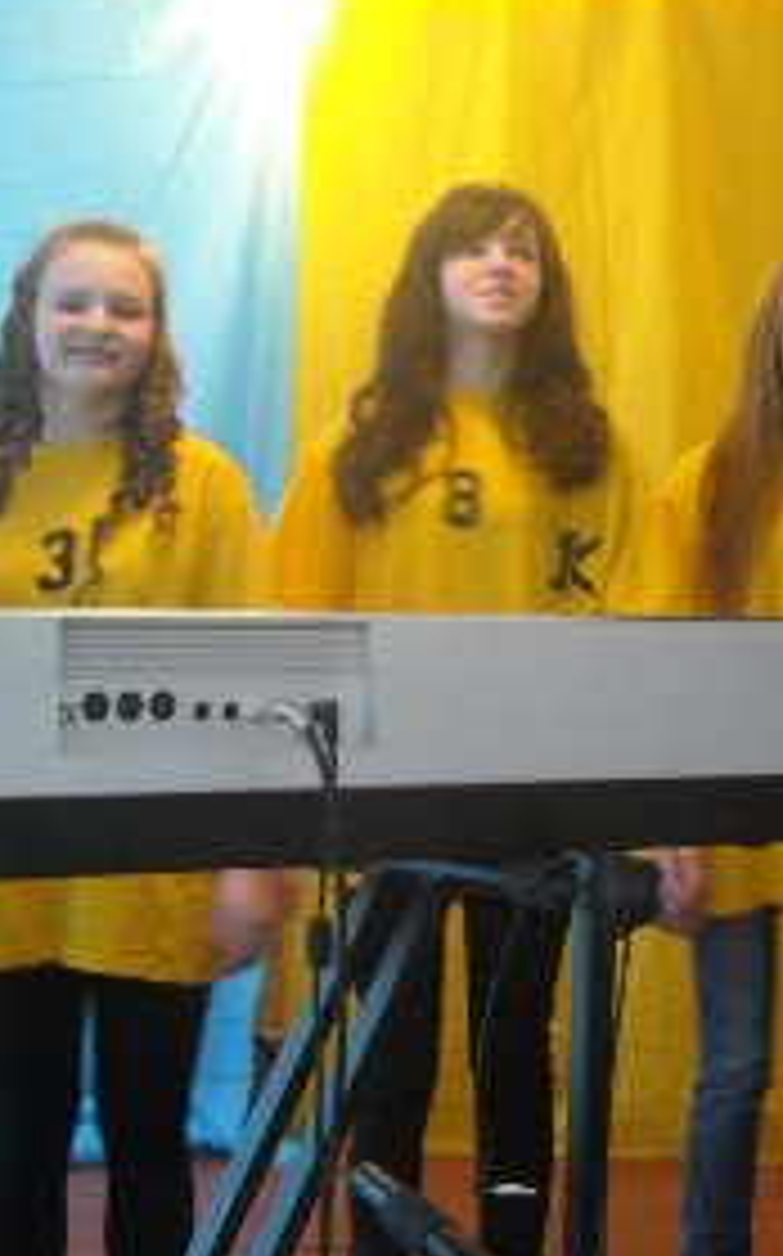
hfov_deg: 17.3
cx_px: 500
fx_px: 2565
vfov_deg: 27.5
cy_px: 585
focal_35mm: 75
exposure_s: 1/15
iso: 400
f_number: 3.1
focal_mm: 7.1
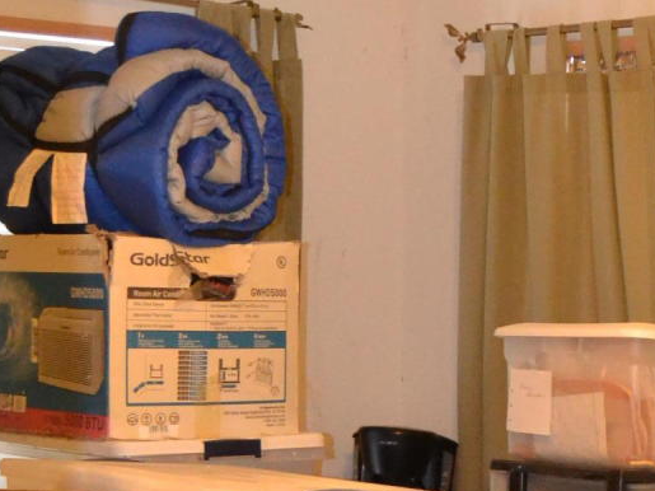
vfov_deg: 12.9
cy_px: 570
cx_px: 742
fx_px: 2119
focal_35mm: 112
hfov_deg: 16.9
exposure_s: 1/60
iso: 3200
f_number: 3.5
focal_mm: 20
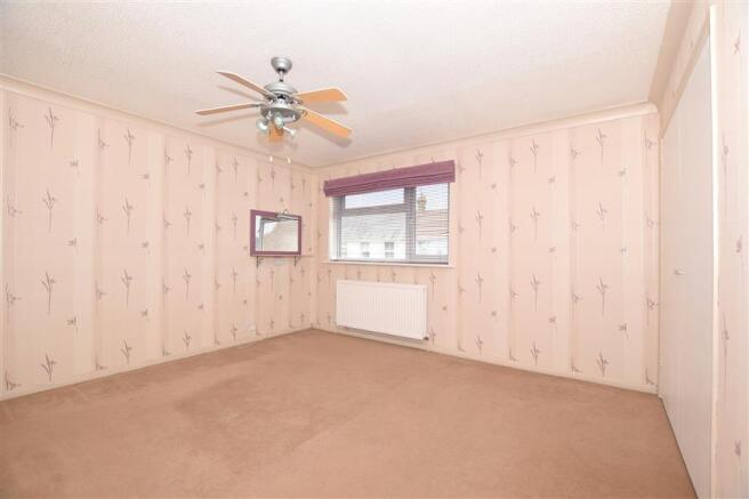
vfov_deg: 77.3
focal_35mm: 15
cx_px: 374
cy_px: 250
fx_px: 312
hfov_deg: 100.4
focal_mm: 10
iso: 200
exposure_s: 1/50
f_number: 5
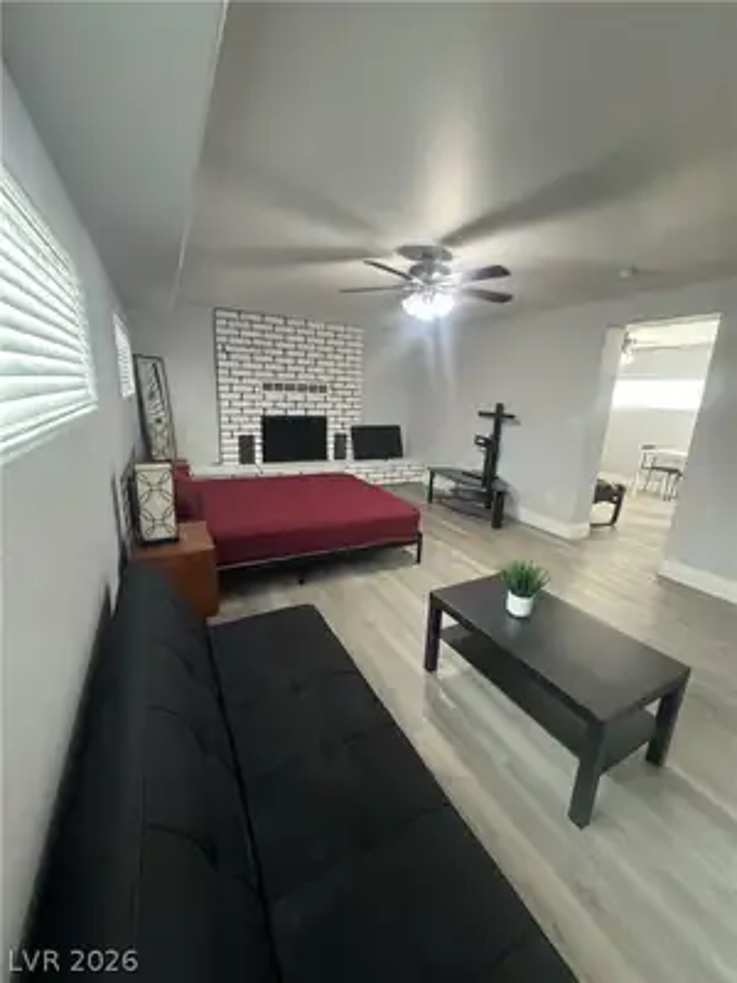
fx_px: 397
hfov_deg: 85.7
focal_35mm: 14
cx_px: 368
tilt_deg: -14.3
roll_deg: -1.6
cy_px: 492
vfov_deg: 102.1
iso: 640
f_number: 2.2
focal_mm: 2.22
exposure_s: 1/60
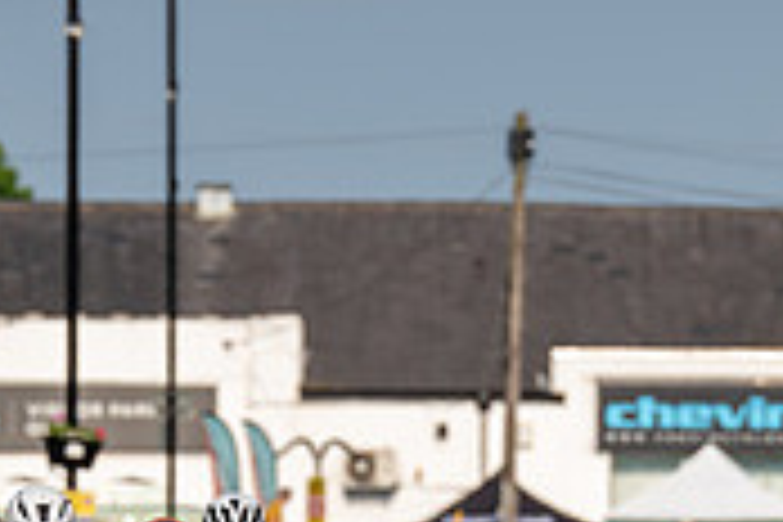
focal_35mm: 665
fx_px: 14463
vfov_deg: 2.1
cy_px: 578
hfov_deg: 3.1
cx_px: 166
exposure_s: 1/1000
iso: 160
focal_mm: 200
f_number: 4.5
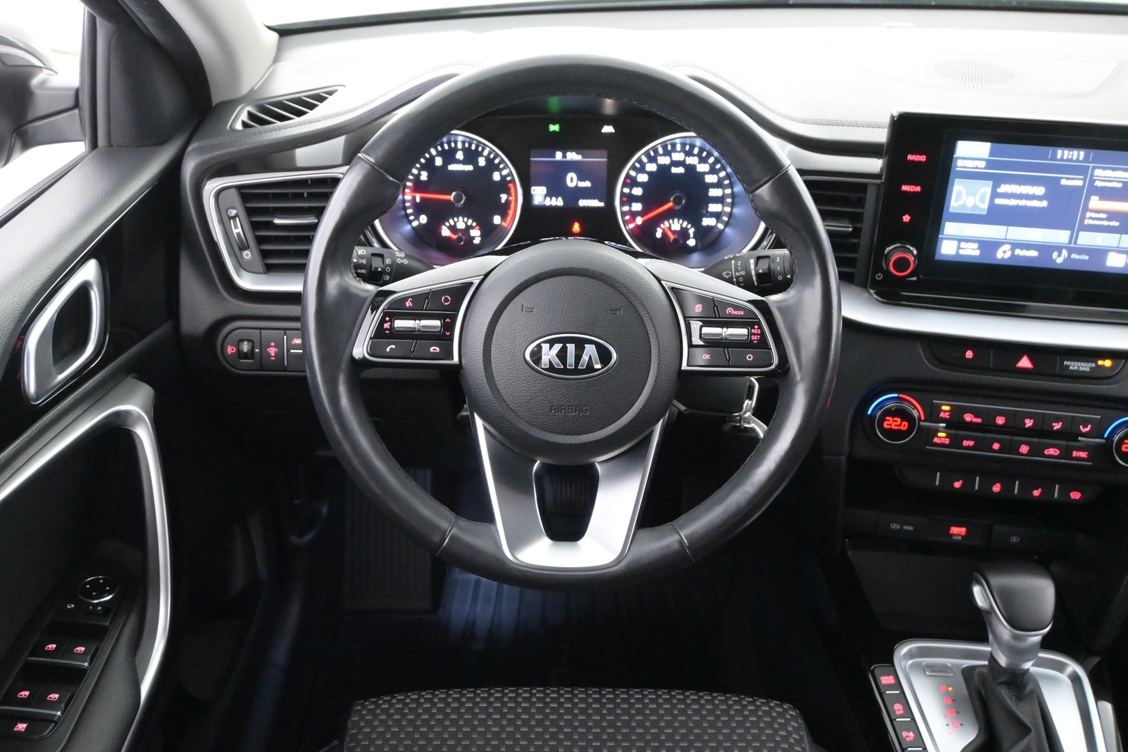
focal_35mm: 34
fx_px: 1081
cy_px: 376
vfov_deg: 38.4
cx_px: 564
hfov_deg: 55.1
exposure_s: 1/40
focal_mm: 23
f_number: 4.2
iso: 9000
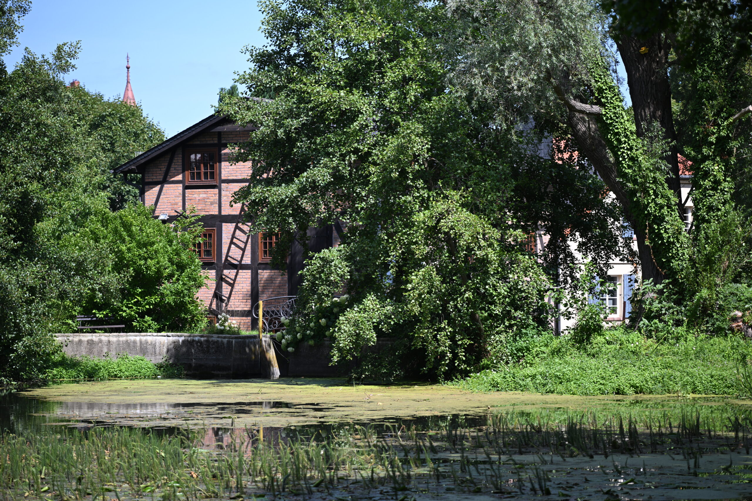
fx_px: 2507
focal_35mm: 120
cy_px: 250
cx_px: 376
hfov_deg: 17.1
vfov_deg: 11.4
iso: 64
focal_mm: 120
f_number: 4
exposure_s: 1/320
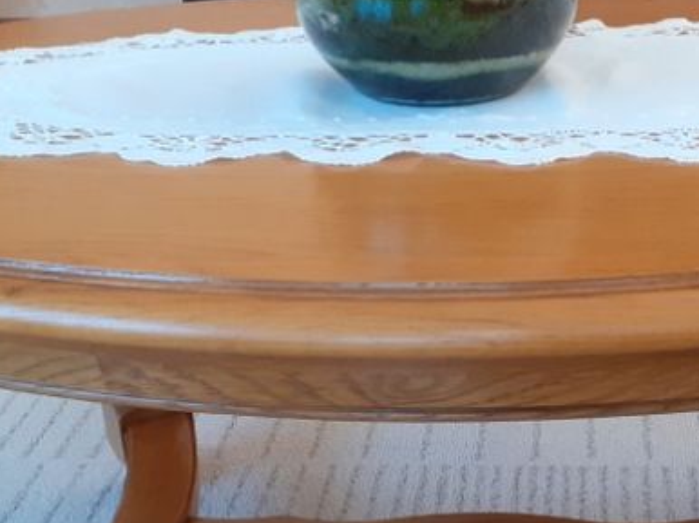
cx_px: 456
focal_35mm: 70
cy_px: 411
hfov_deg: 27.6
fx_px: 1413
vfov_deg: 20.8
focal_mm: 3.6
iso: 200
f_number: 1.9
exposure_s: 1/50
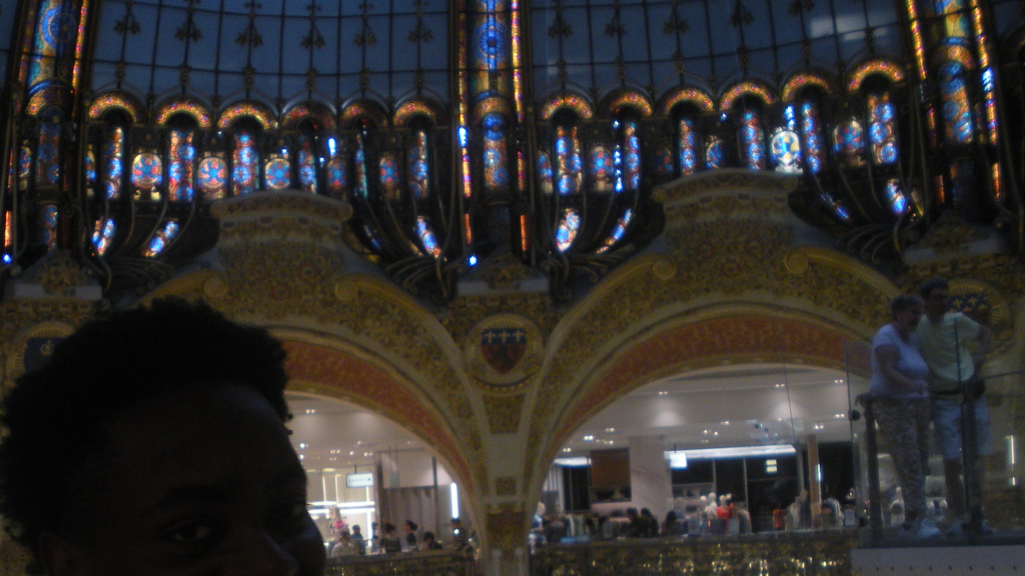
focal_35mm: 56
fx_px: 1522
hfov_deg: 36.8
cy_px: 547
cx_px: 340
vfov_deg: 20.9
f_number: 3.5
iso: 143
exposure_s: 1/60
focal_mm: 6.3
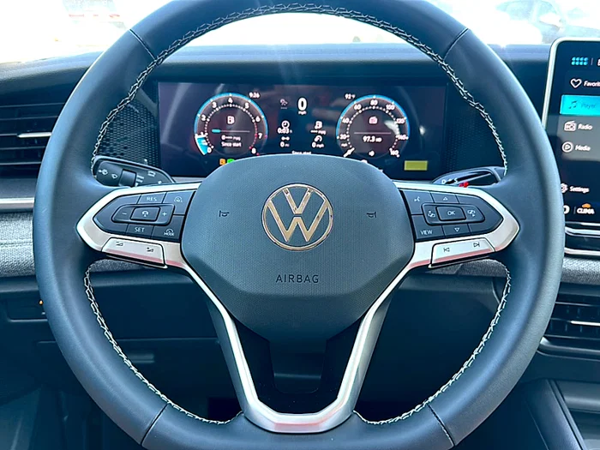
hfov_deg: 69.4
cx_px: 300
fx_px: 433
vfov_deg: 54.9
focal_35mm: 25
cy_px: 225
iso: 80
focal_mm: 6.86
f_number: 1.78
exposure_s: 1/90
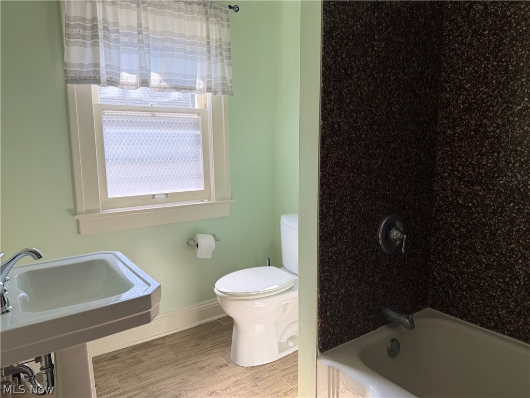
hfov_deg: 71.6
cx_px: 265
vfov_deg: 56.8
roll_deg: +1.2
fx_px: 367
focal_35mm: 24
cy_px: 199
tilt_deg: -9.0
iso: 100
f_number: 1.78
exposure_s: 1/467
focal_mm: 6.76
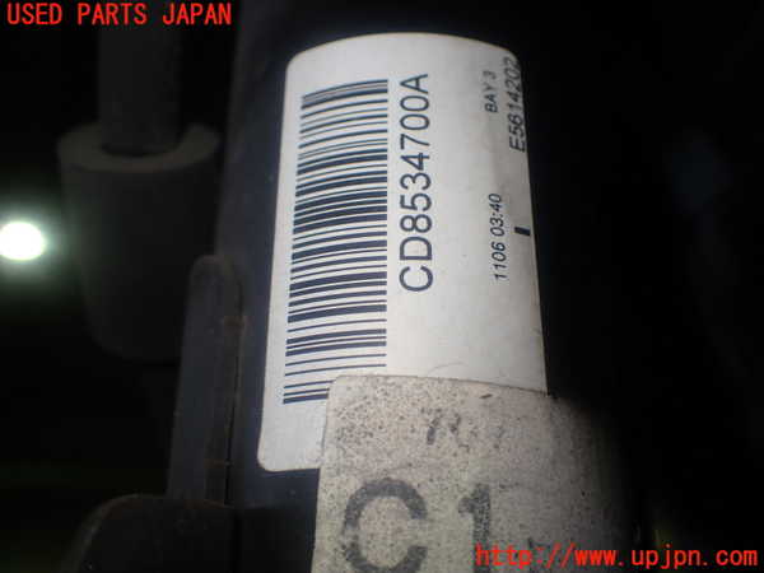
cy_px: 286
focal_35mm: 32
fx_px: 706
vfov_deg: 44.2
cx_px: 382
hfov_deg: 56.8
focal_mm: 5.79
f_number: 2.4
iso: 100
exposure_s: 1/60
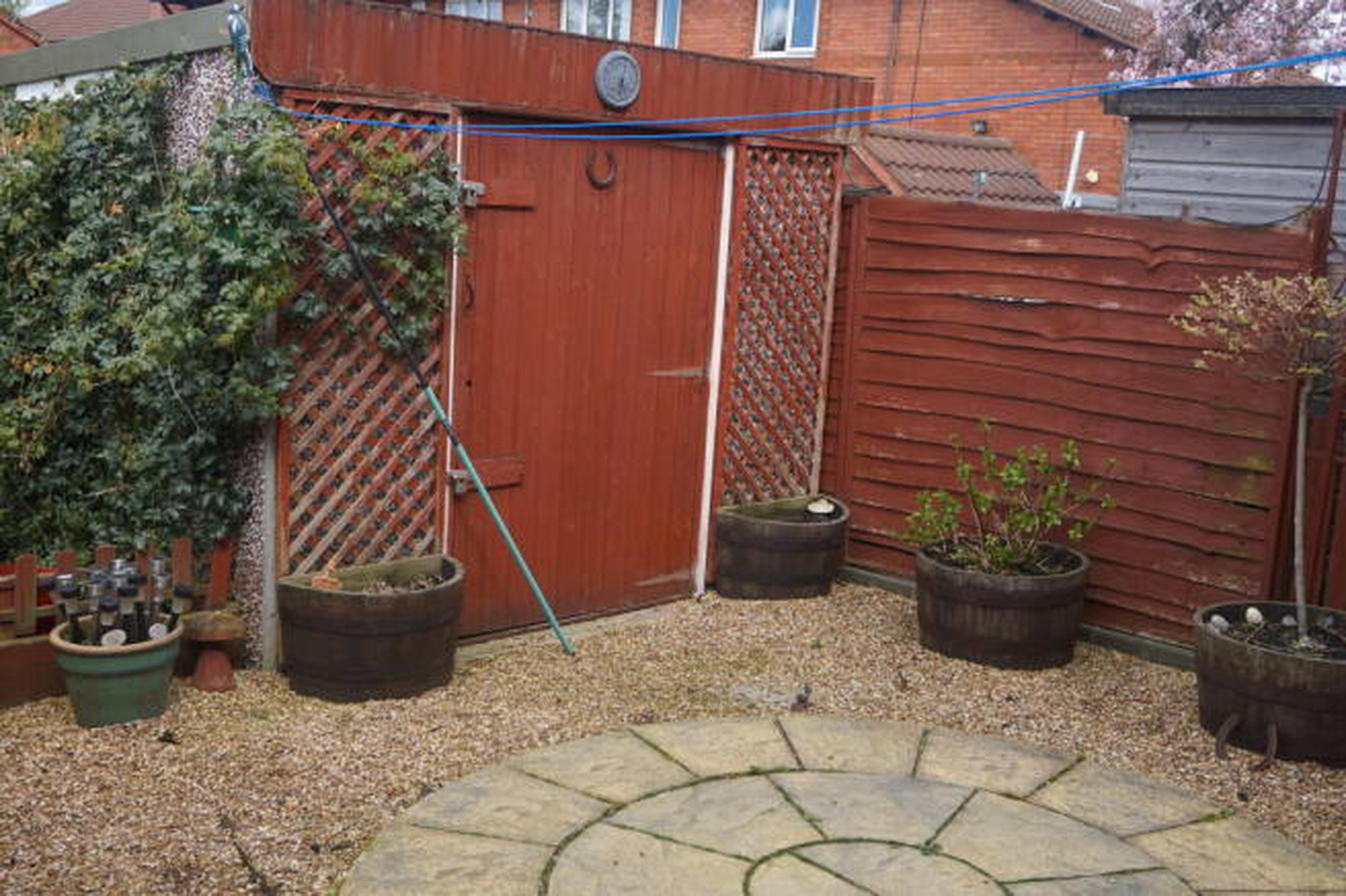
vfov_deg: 36.9
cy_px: 448
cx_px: 673
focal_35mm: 36
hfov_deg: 53.1
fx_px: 1346
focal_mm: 24
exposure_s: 1/250
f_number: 4.5
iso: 100
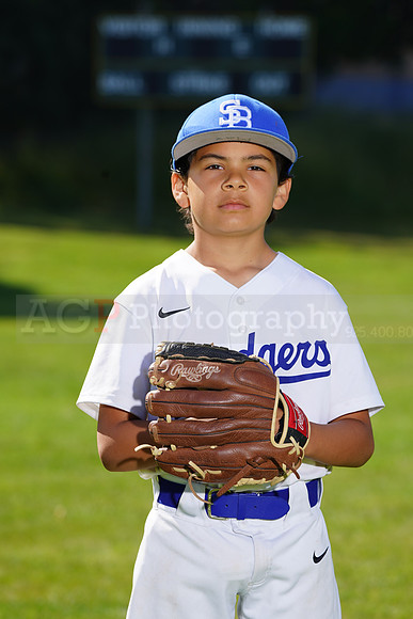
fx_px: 3302
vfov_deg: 10.7
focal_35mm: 192
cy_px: 310
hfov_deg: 7.2
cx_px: 206
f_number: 7.1
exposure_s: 1/250
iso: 100
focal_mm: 192
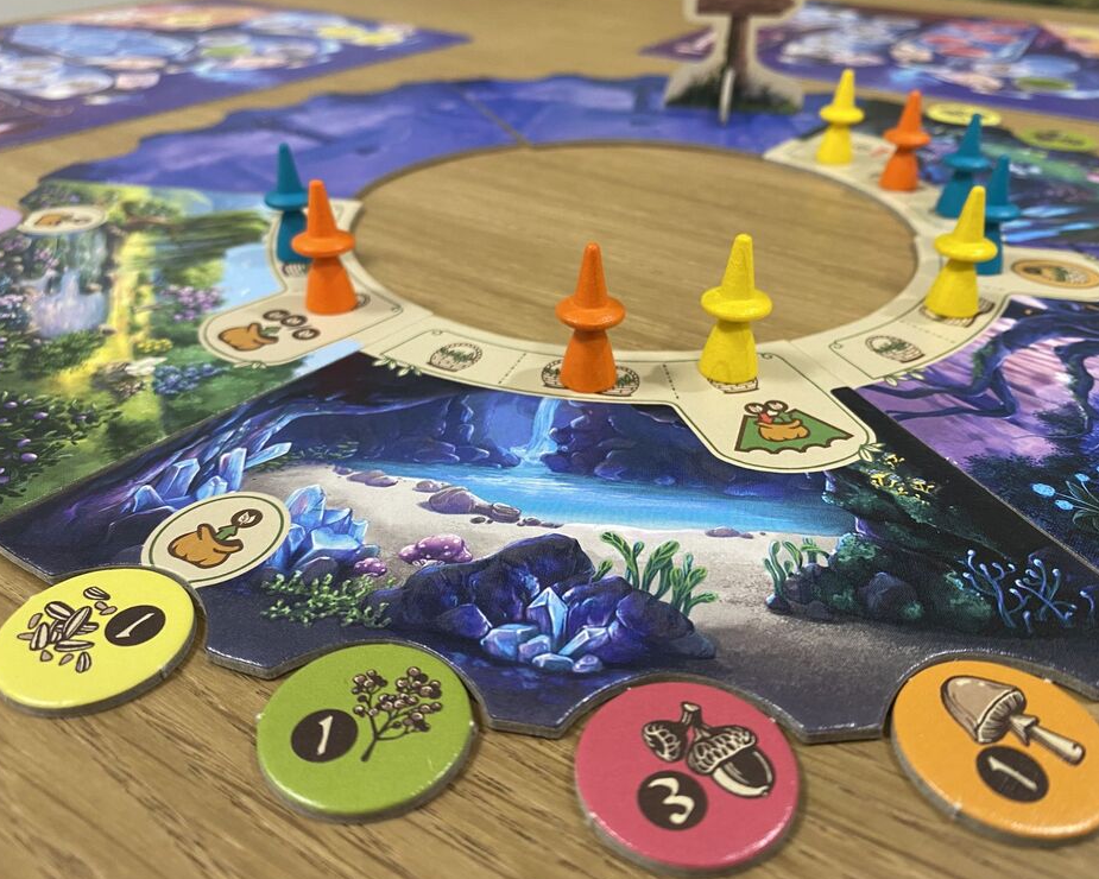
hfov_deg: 64.0
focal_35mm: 27
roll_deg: -0.4
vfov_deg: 53.2
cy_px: 438
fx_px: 878
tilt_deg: -34.9
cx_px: 574
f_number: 1.8
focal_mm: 4.25
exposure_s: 1/50
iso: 125
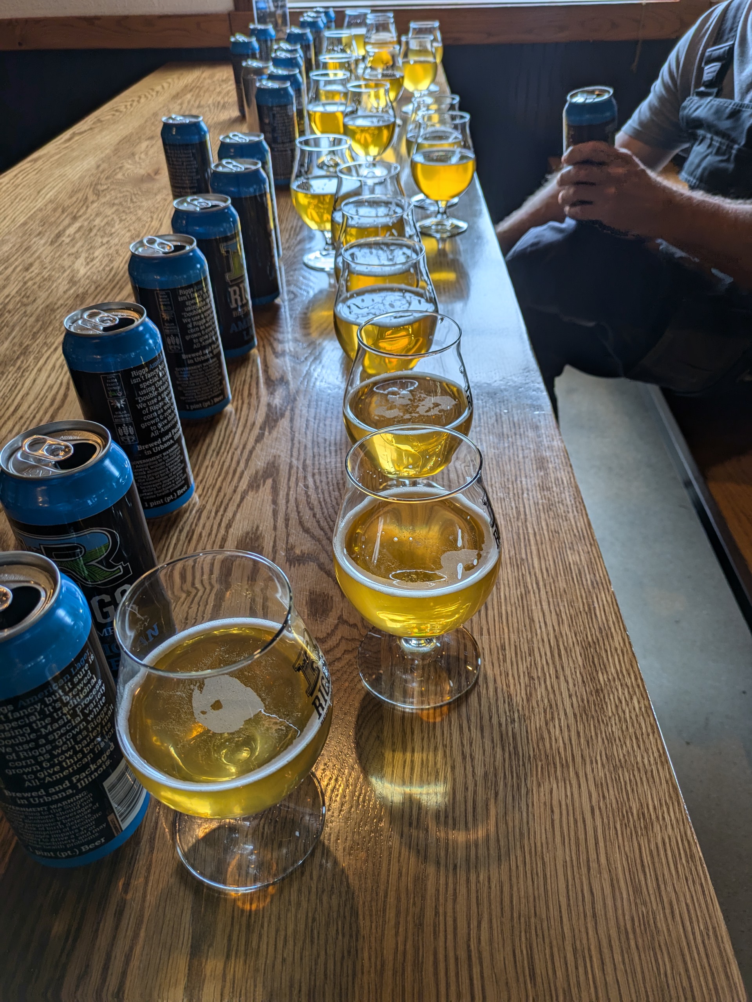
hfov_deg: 54.9
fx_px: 724
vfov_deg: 69.4
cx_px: 376
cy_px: 501
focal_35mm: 25
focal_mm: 5.43
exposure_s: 1/120
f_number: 1.89
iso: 43
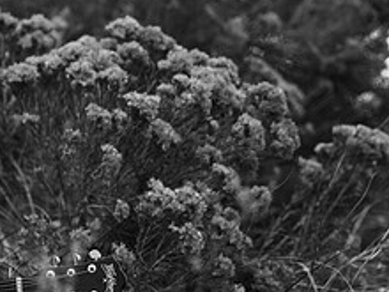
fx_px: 2719
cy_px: 231
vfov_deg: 6.1
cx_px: 193
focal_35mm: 242
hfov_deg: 8.2
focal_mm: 85
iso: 800
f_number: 3.2
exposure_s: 1/250
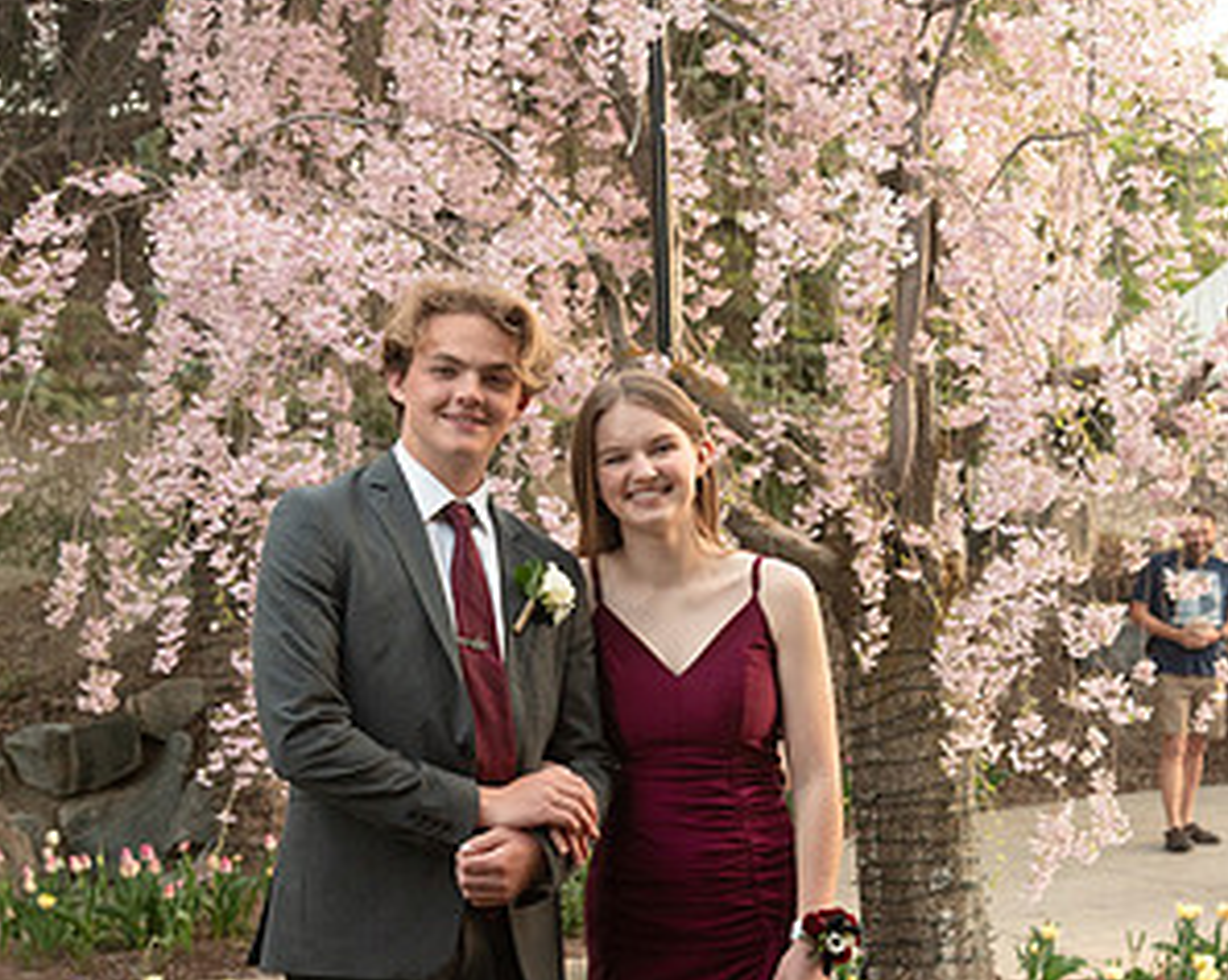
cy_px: 794
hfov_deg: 25.7
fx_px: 2687
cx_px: 612
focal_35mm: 74
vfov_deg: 20.4
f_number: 5.6
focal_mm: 52
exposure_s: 1/125
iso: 800
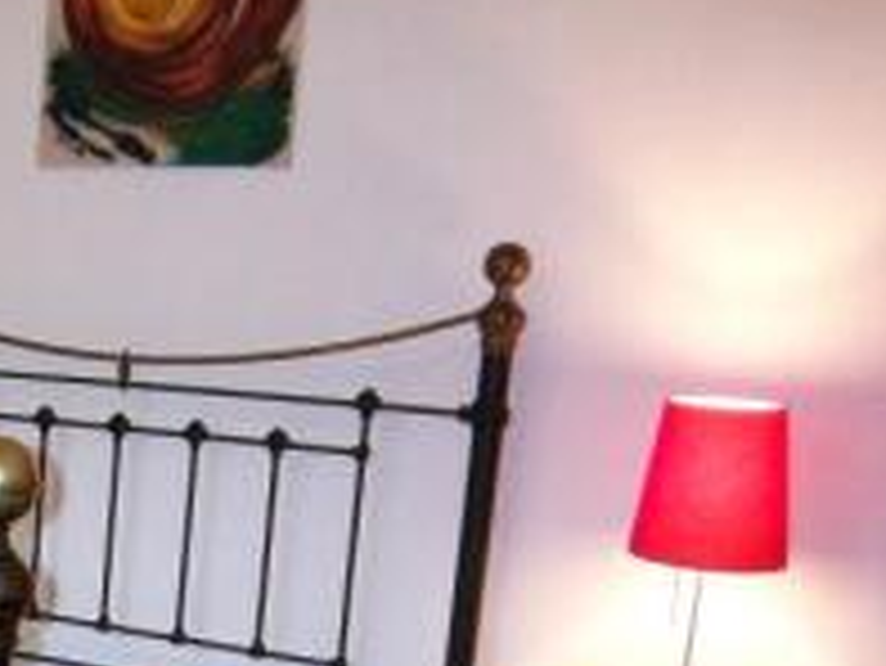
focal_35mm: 68
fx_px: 1742
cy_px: 565
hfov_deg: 24.3
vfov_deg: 21.3
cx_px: -322
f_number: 2.8
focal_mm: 3.8
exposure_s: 1/30
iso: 125
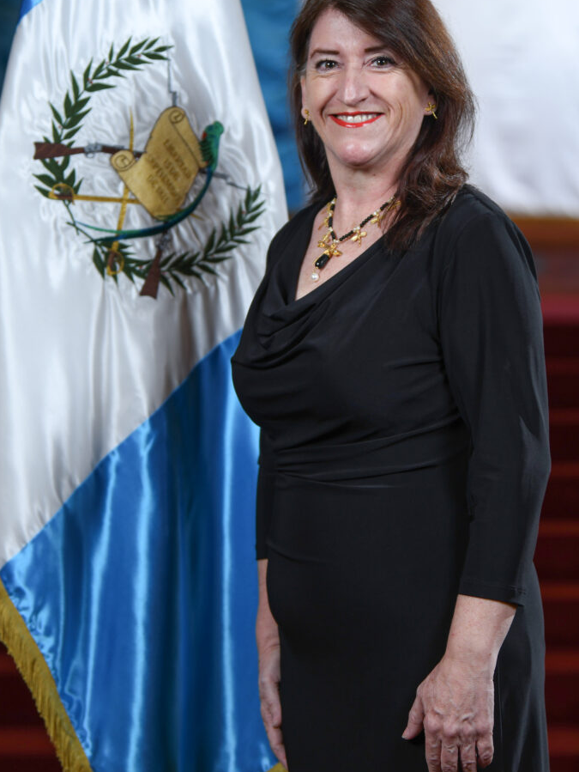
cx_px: 290
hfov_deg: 14.2
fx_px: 2318
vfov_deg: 18.9
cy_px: 365
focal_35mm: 104
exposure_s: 1/320
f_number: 2.8
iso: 320
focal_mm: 95
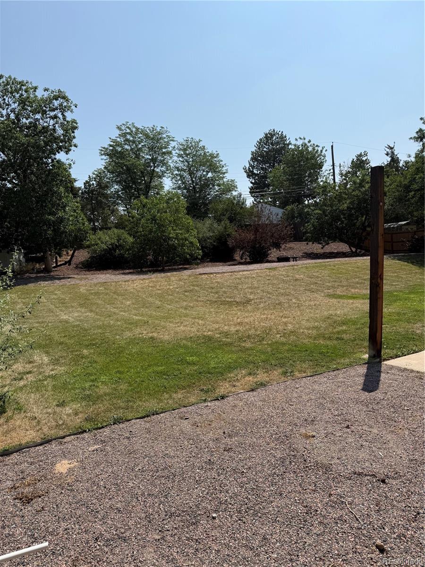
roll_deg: +4.0
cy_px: 284
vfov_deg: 71.6
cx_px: 212
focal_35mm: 24
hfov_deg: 56.8
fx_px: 393
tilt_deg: -3.4
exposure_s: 1/6711
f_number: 1.78
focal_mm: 6.76
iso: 80
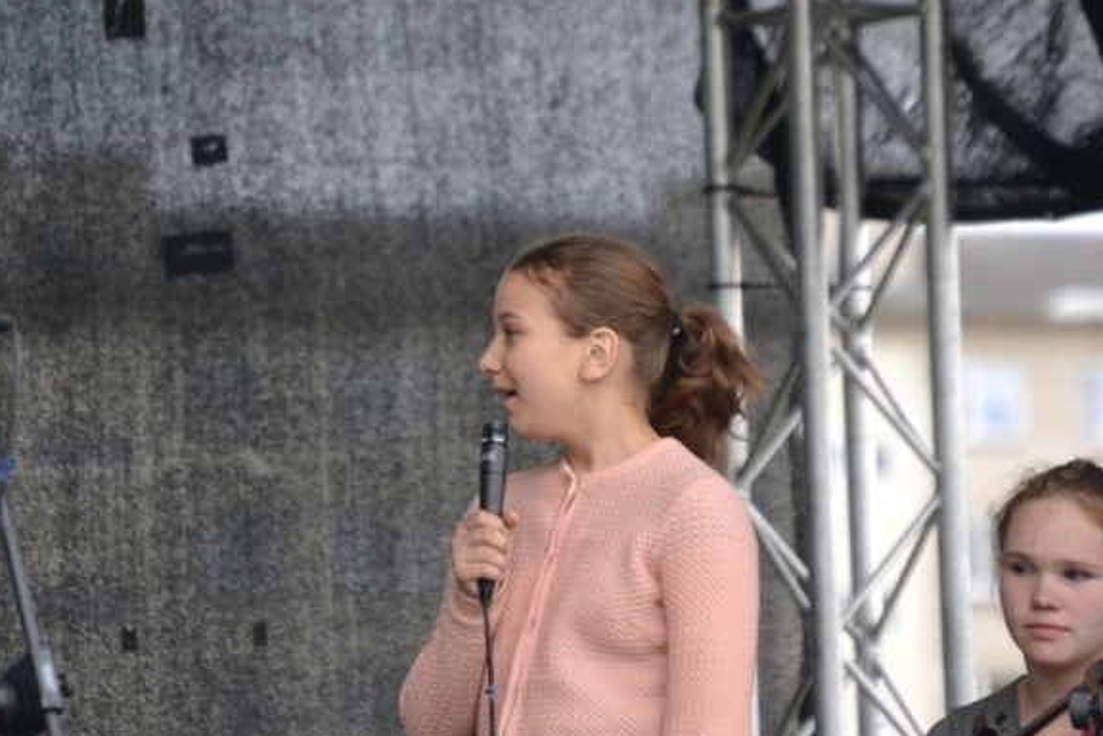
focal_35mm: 417
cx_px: 529
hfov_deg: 4.9
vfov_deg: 3.3
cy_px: 368
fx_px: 12775
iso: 1250
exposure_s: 1/500
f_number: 5.6
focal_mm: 200
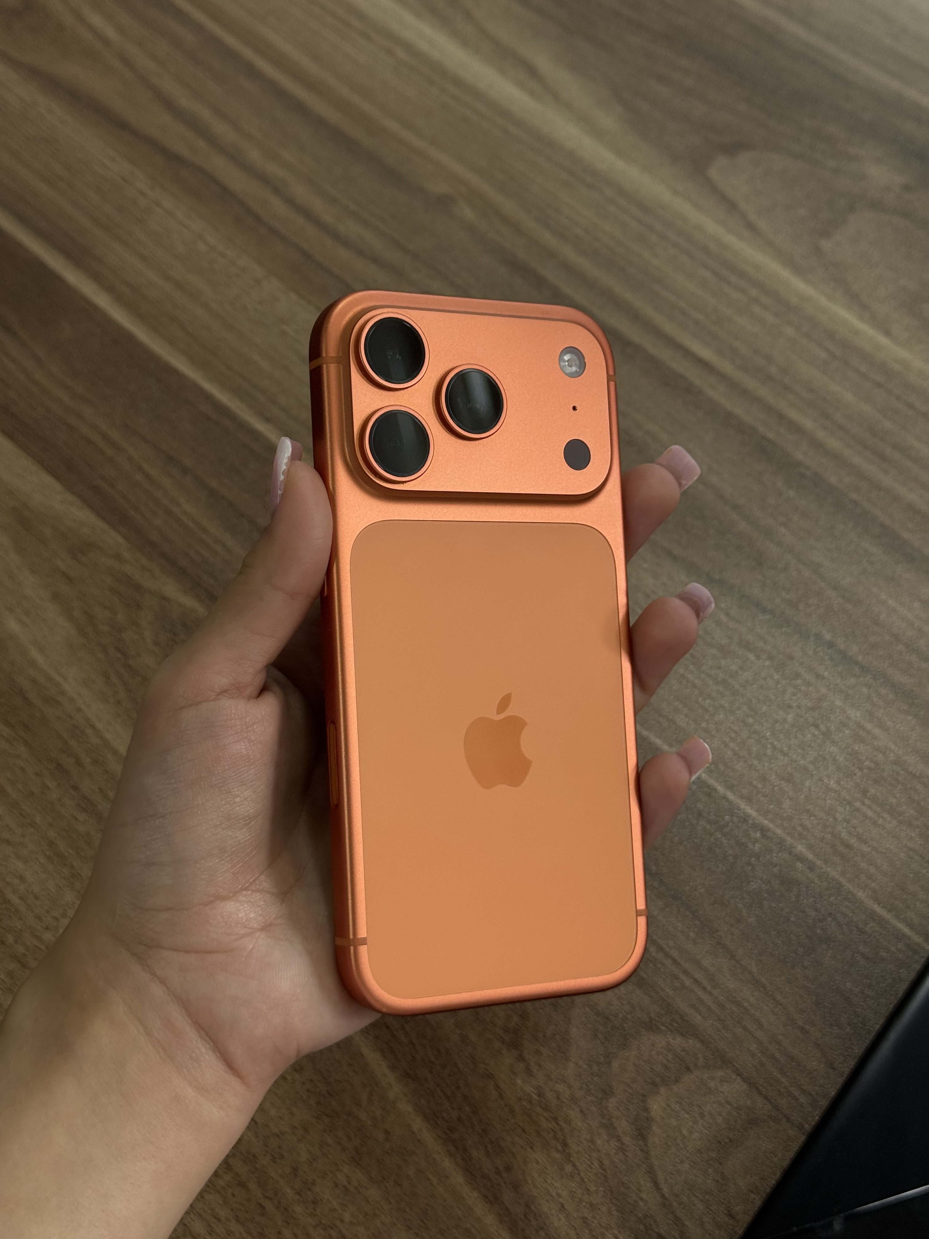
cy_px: 620
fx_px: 1718
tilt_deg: -61.5
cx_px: 464
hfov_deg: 30.3
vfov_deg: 39.7
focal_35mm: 48
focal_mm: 6.76
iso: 64
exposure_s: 1/345
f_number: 1.78
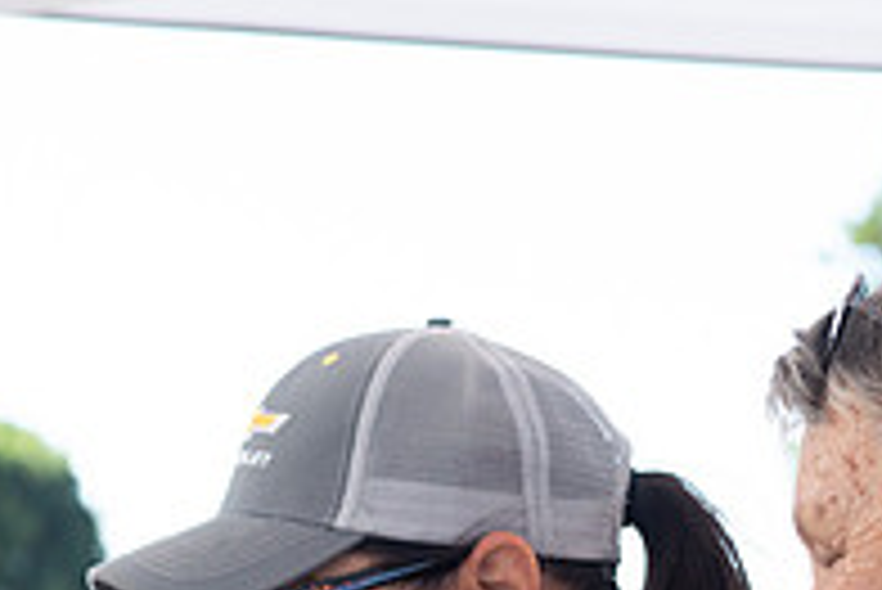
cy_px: 862
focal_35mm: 163
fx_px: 3996
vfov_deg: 8.3
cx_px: 504
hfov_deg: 12.6
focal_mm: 55
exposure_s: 1/400
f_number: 4
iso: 250
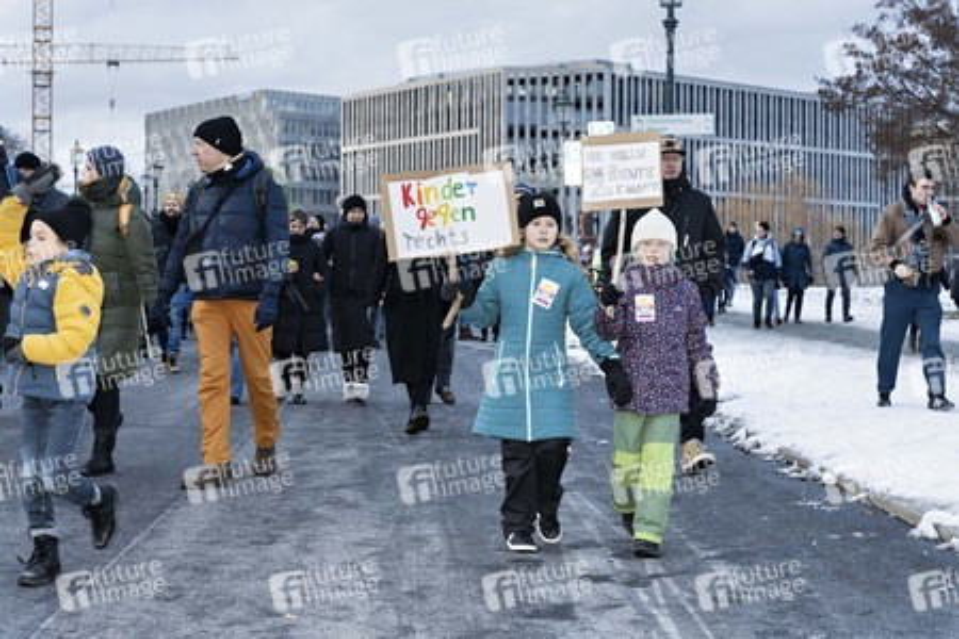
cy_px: 320
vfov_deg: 19.5
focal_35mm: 70
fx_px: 1865
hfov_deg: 28.8
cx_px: 480
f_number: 5
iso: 800
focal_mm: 70
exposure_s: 1/125
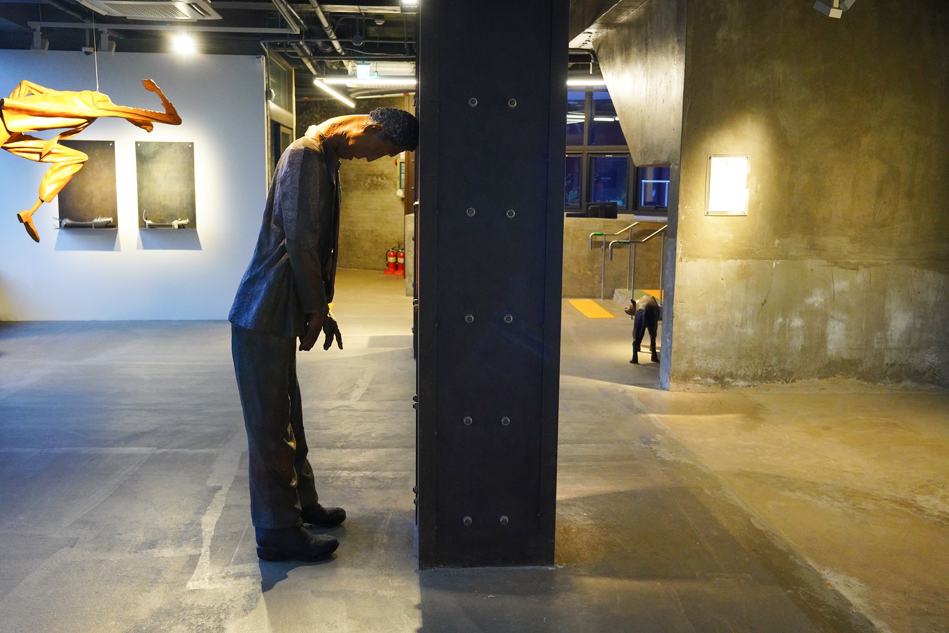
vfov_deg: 37.9
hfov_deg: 54.4
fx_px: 923
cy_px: 316
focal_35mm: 35
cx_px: 474
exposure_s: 1/100
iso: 6400
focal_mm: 35
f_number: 5.6
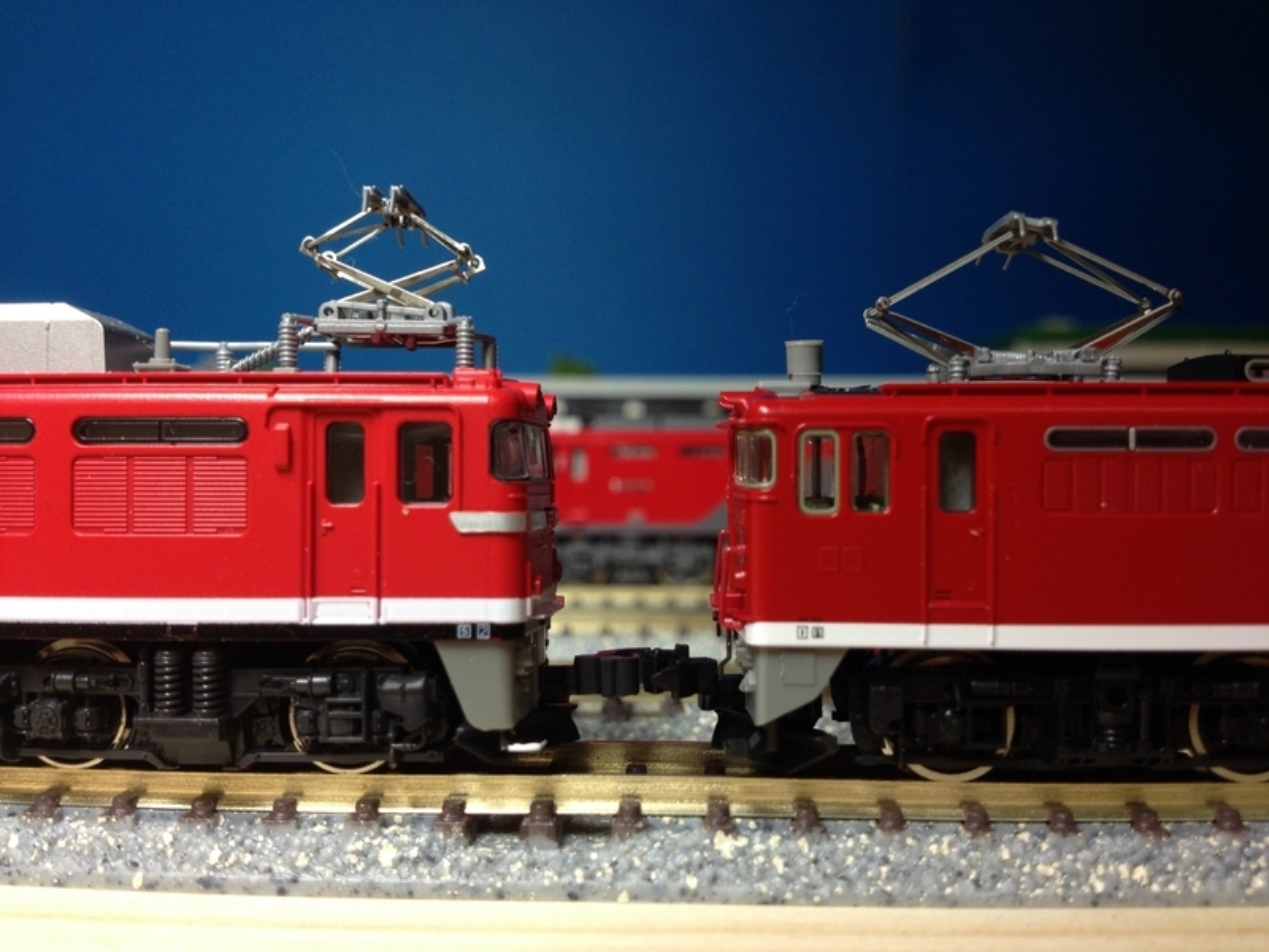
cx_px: 634
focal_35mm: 35
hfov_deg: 52.6
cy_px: 476
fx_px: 1283
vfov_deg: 40.7
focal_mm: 4.28
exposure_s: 1/60
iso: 64
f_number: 2.4
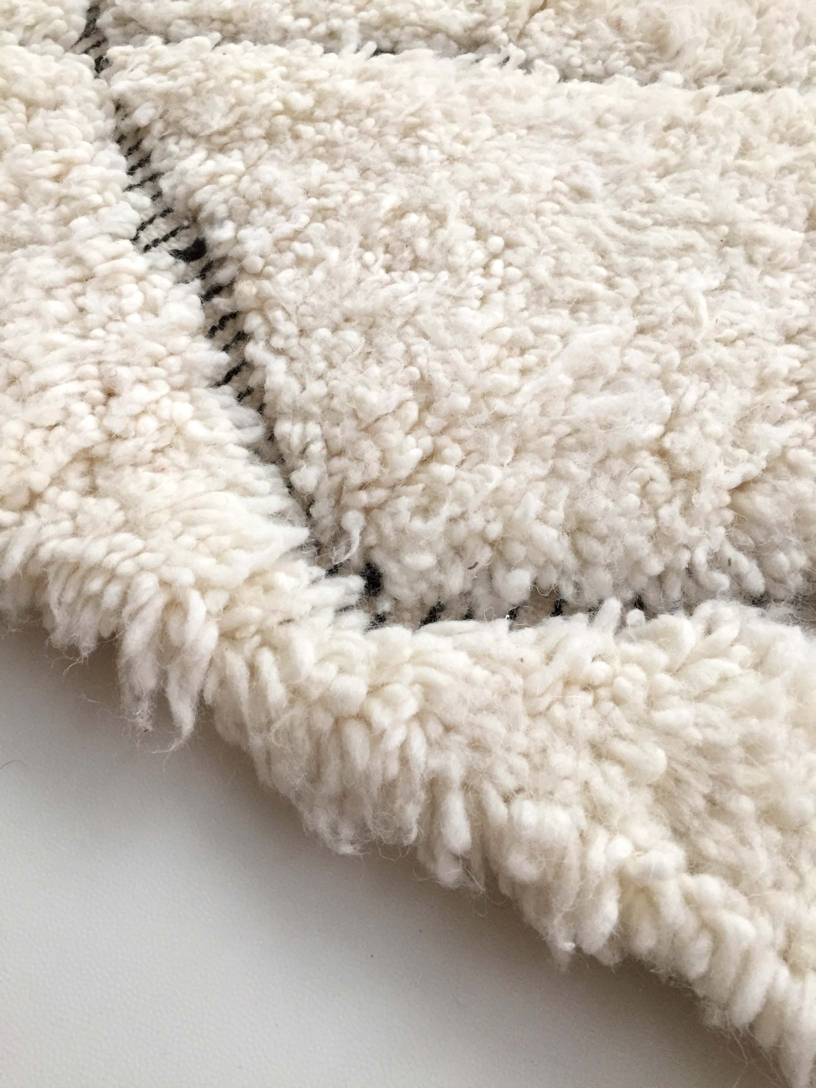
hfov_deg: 48.2
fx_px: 911
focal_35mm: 29
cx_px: 408
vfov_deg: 61.7
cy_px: 544
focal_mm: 4.15
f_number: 2.2
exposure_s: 1/33
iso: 160
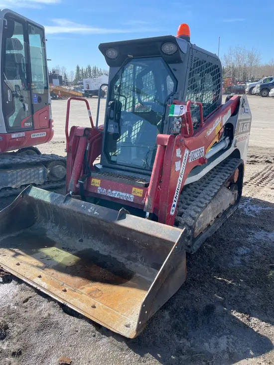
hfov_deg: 53.1
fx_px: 274
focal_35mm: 26
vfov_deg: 67.3
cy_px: 182
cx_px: 137
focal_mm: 4.2
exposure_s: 1/1949
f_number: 1.6
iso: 50
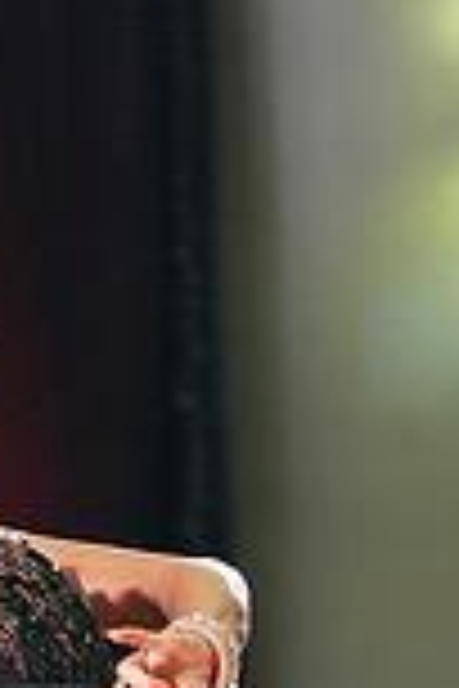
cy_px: 940
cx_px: -61
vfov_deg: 4.0
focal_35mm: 511
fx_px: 9772
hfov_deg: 2.7
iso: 8000
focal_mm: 135
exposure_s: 1/400
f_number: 4
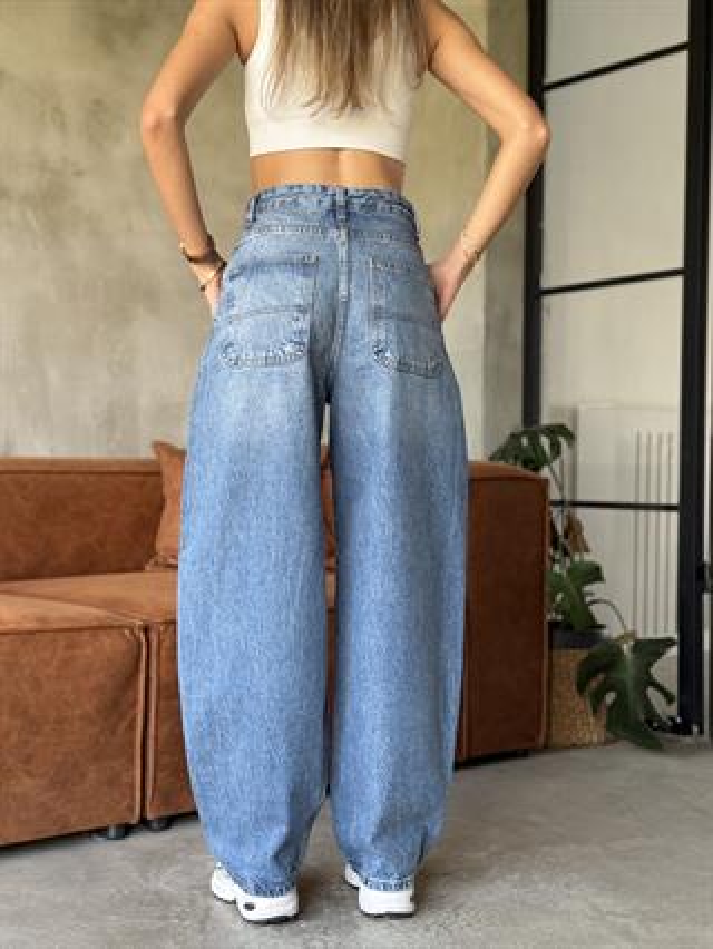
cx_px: 356
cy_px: 474
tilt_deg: -0.1
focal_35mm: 48
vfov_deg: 39.6
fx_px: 1317
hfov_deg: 30.3
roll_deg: -0.7
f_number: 1.78
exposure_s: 1/60
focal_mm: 6.76
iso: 200
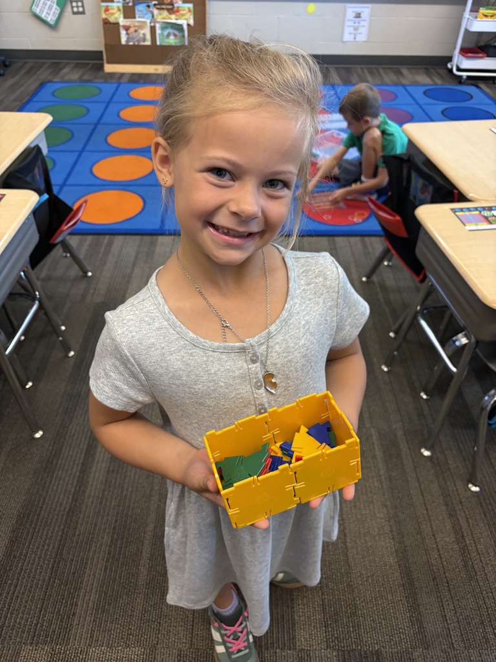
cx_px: 248
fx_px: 497
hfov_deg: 53.1
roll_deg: -0.7
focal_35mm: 26
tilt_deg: -37.7
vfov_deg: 67.3
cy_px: 331
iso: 250
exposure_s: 1/60
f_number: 1.6
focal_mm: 5.96
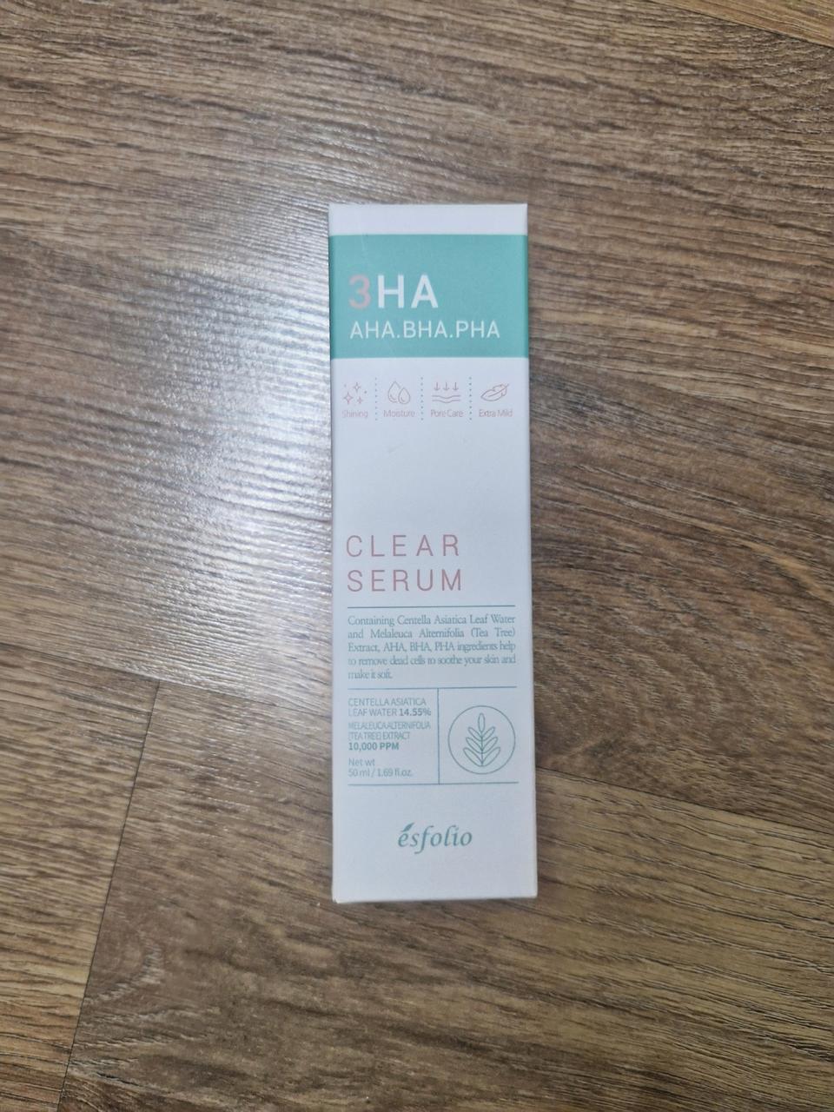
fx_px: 739
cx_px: 417
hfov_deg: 58.9
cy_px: 556
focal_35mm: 23
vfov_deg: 73.9
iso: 500
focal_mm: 5.54
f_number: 1.8
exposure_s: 1/120
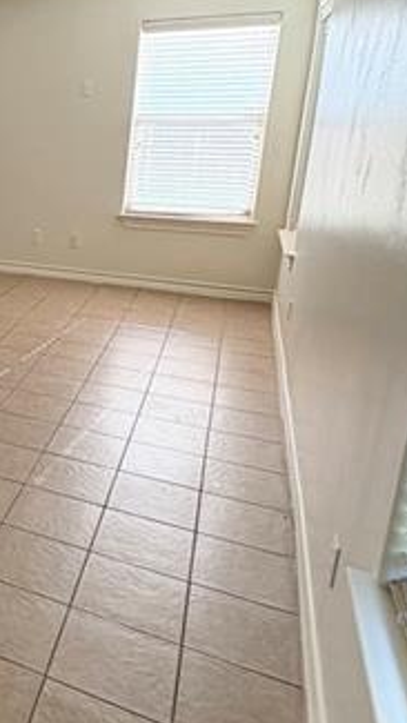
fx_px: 690
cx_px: -182
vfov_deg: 54.6
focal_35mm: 36
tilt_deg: -13.1
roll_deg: +0.4
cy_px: 267
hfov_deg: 25.7
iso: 80
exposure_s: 1/141
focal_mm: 2.22
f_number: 2.2
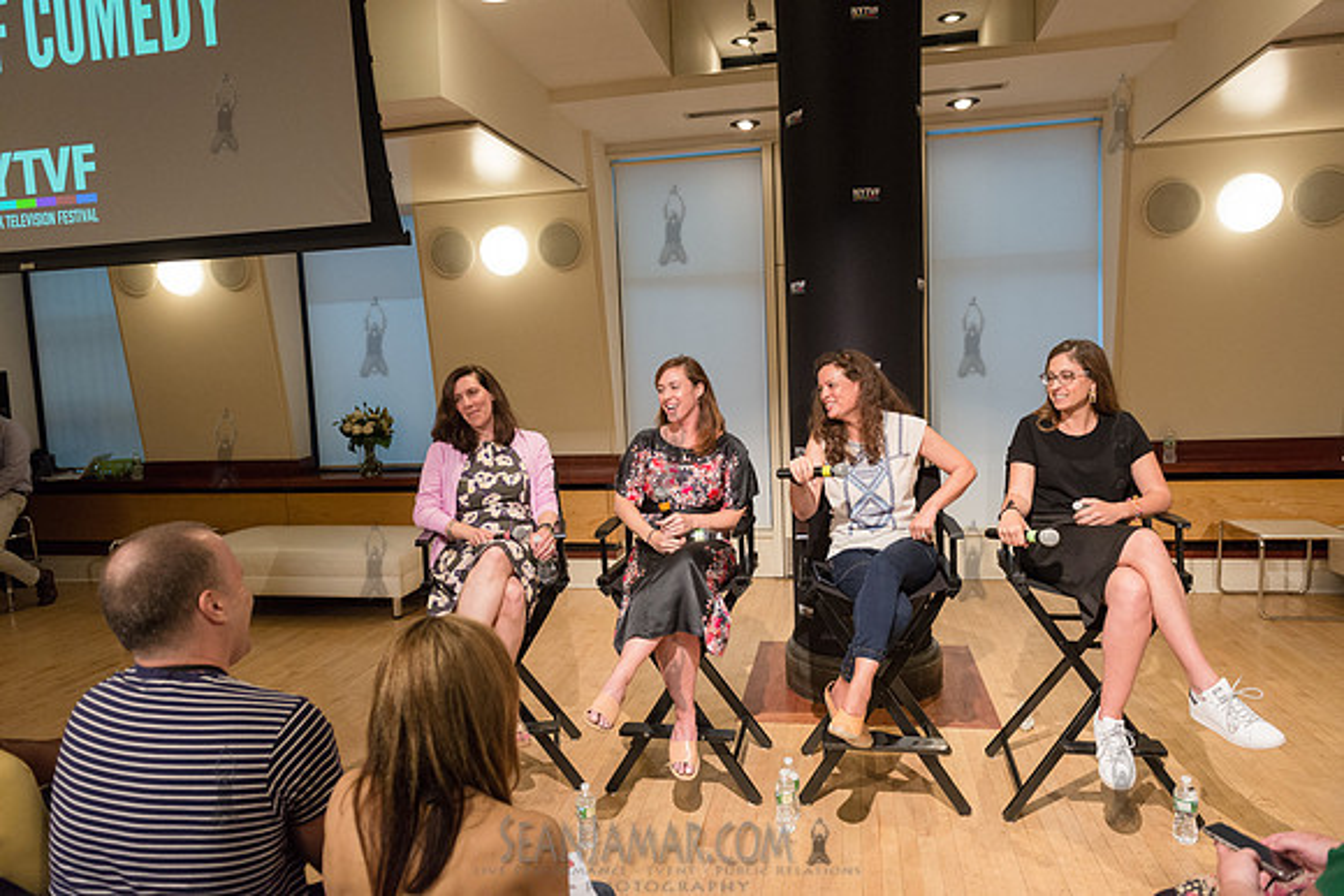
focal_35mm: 24
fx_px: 896
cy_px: 448
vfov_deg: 53.2
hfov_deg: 73.7
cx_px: 672
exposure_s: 1/250
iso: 2500
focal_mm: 24
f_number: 4
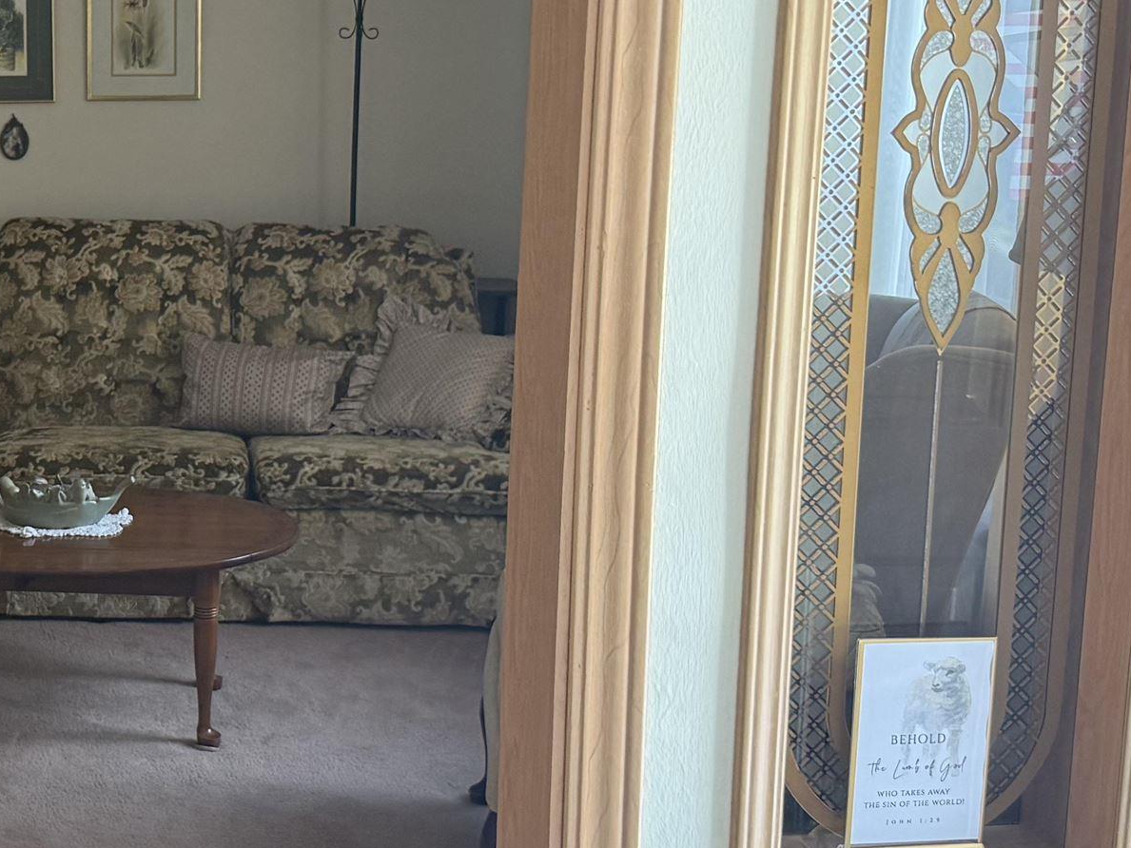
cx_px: 85
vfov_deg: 23.6
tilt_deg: -7.5
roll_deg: +0.0
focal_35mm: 62
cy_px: 335
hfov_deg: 29.7
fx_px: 2026
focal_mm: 6.76
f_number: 1.78
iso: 200
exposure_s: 1/76
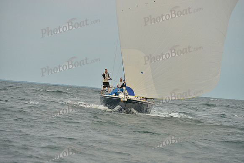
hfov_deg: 12.4
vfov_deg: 8.3
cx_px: 122
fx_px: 1119
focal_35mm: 165
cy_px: 82
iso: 800
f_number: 6.3
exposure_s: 1/500
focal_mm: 165
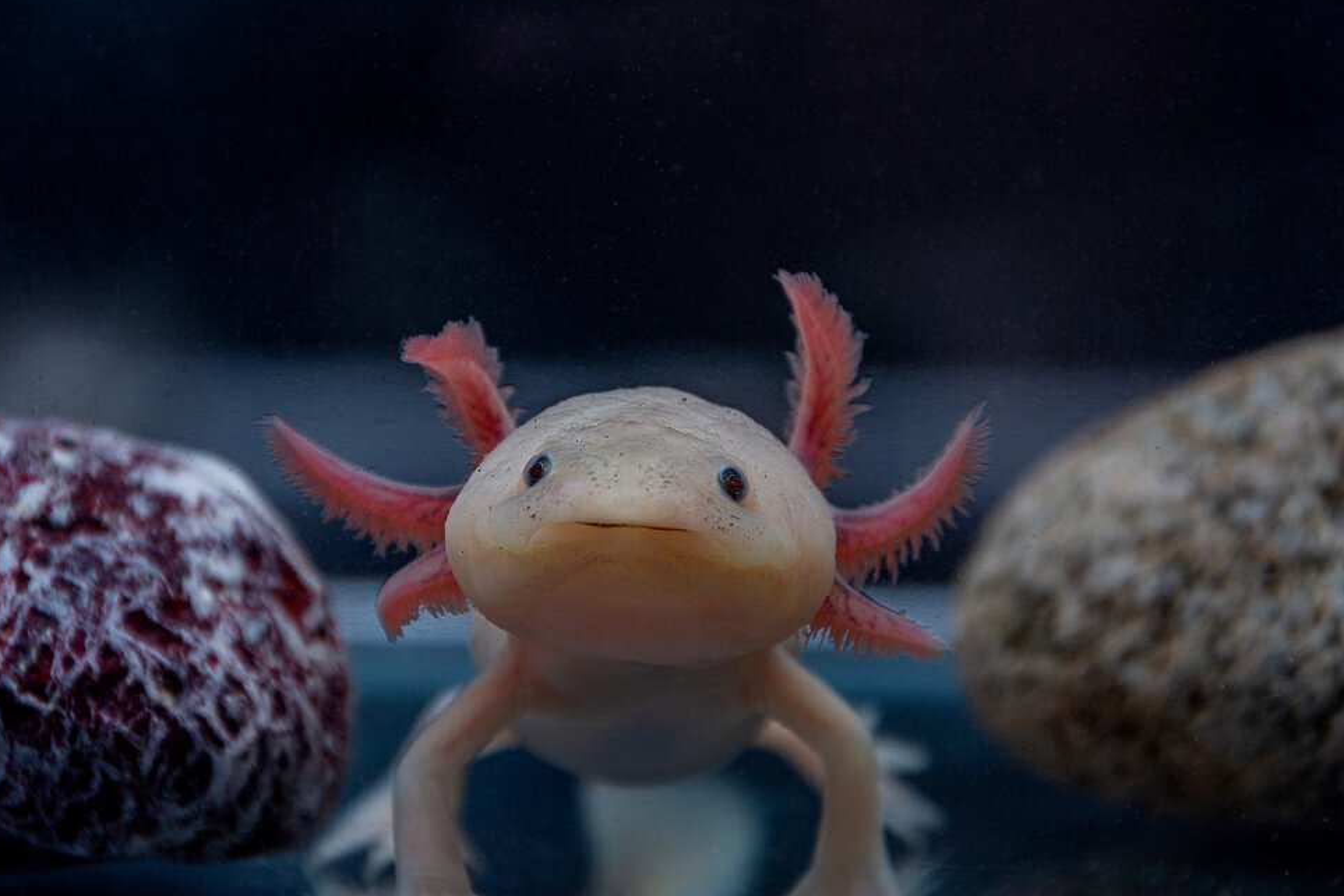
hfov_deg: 11.6
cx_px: 625
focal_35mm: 177
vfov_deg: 7.8
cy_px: 484
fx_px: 6591
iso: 100
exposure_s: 1/250
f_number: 5.6
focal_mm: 105
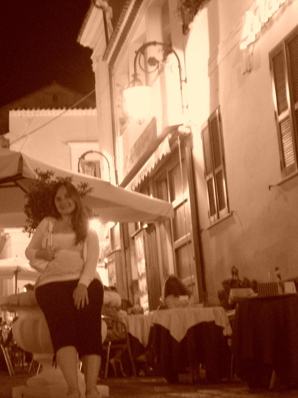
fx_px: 861
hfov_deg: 19.3
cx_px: 35
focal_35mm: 75
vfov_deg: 26.0
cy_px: 199
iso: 570
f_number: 3.9
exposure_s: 1/8
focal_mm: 9.3
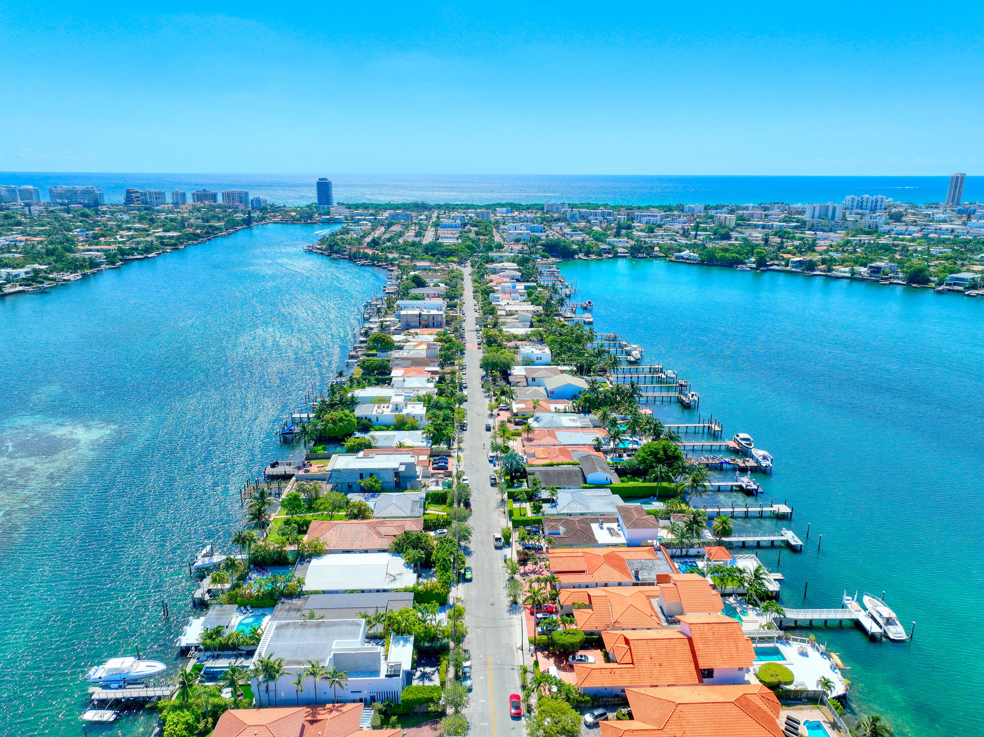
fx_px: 682
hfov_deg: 71.6
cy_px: 368
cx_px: 492
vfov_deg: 56.8
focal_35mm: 24
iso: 140
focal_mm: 12.29
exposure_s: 1/2500
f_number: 2.8
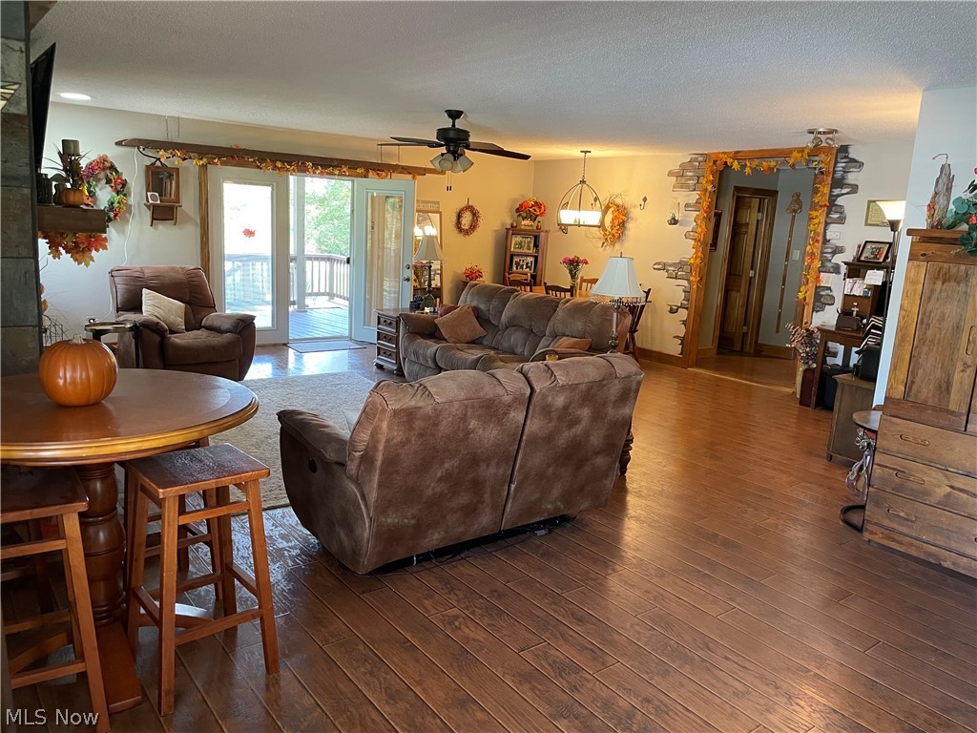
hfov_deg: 67.3
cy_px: 366
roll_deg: -3.2
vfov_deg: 53.1
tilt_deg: -11.1
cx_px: 488
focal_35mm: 26
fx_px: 734
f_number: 1.6
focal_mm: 4.2
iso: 320
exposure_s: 1/60
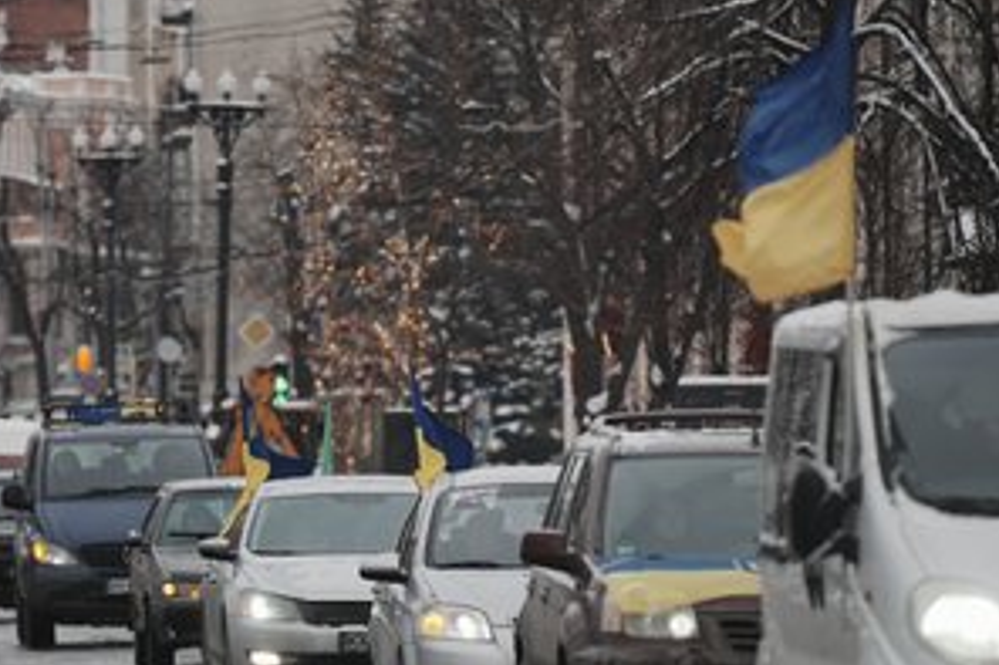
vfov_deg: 3.4
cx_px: 459
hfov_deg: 5.1
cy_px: 366
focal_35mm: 406
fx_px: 11260
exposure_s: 1/833
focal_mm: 300
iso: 400
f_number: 5.6
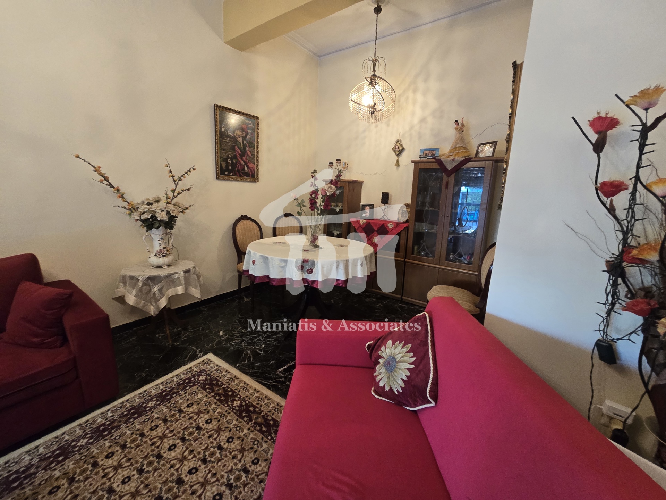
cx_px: 333
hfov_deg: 106.2
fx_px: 250
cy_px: 250
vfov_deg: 89.9
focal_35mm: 13
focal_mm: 2.2
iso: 400
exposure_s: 1/50
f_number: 2.2
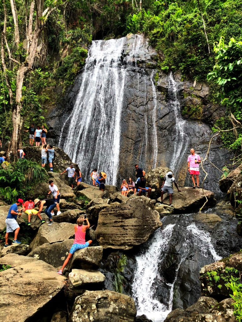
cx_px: 121
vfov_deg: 61.7
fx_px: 270
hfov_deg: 48.2
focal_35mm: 29
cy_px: 161
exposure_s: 1/296
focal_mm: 3.99
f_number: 1.8
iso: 20
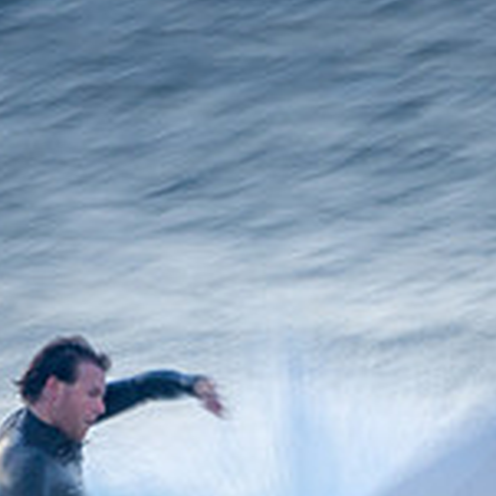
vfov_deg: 0.5
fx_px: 52734
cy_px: 463
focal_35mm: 3253
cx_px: 643
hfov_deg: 0.5
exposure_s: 1/20
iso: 100
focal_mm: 500
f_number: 22
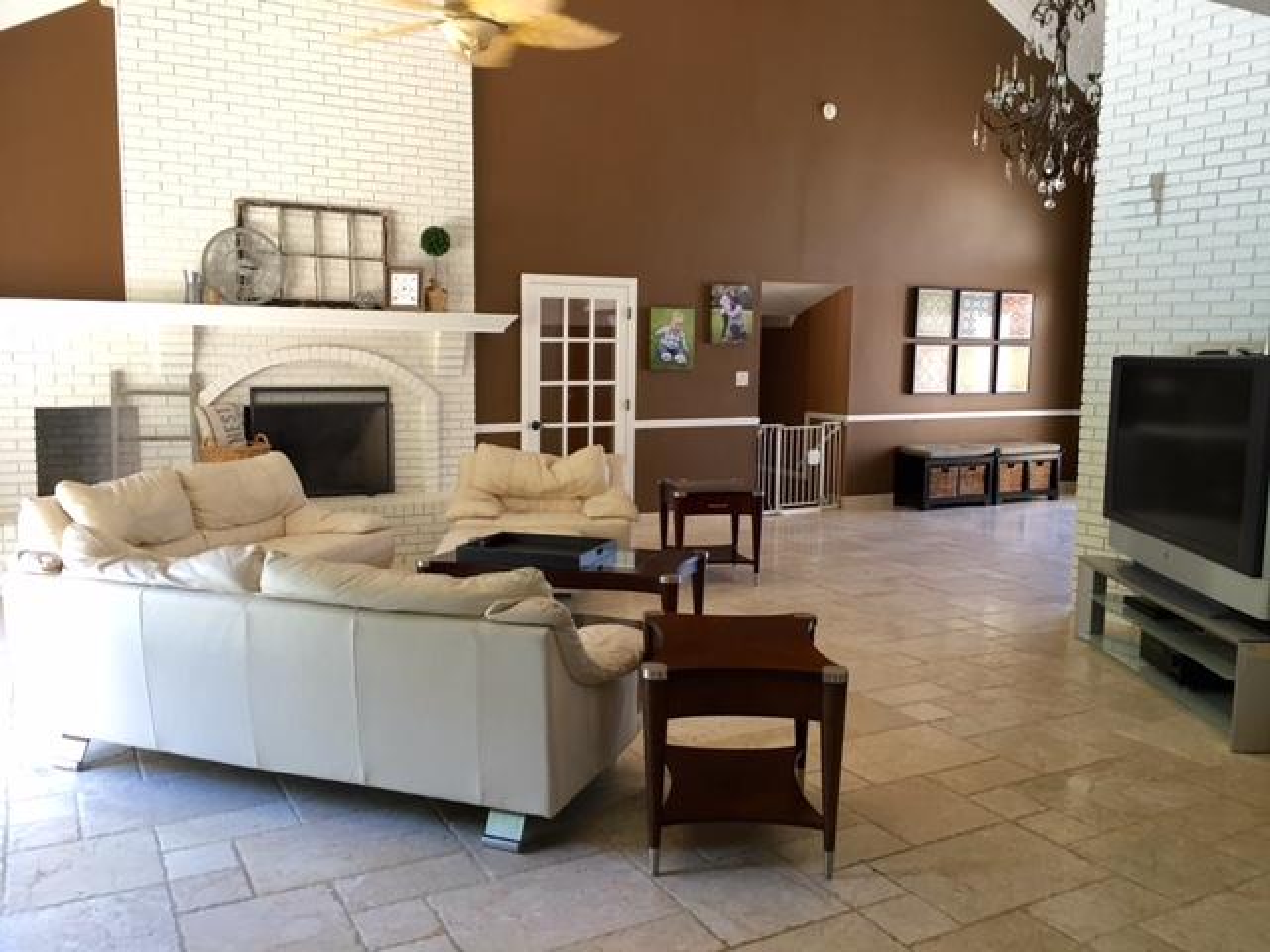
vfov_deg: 48.2
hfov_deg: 61.7
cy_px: 476
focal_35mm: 29
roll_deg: -0.7
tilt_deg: -6.4
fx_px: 1064
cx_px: 635
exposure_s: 1/15
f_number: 2.2
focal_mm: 4.15
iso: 40
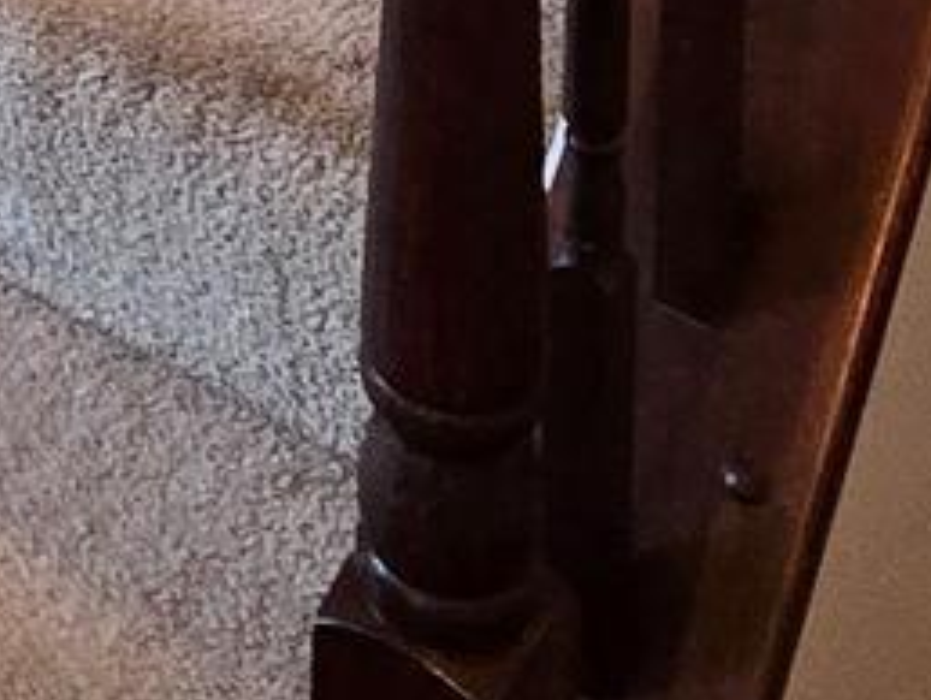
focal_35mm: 103
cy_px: -1519
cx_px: -198
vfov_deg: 10.0
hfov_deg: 18.1
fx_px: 2773
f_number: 2.2
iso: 500
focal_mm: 2.2
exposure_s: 1/60
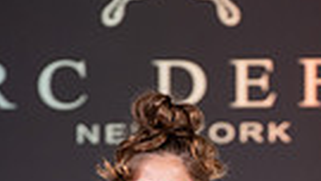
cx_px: 141
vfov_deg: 2.6
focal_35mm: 470
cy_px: 486
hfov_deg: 4.6
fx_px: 4001
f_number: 5.6
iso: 2000
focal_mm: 135
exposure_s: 1/400
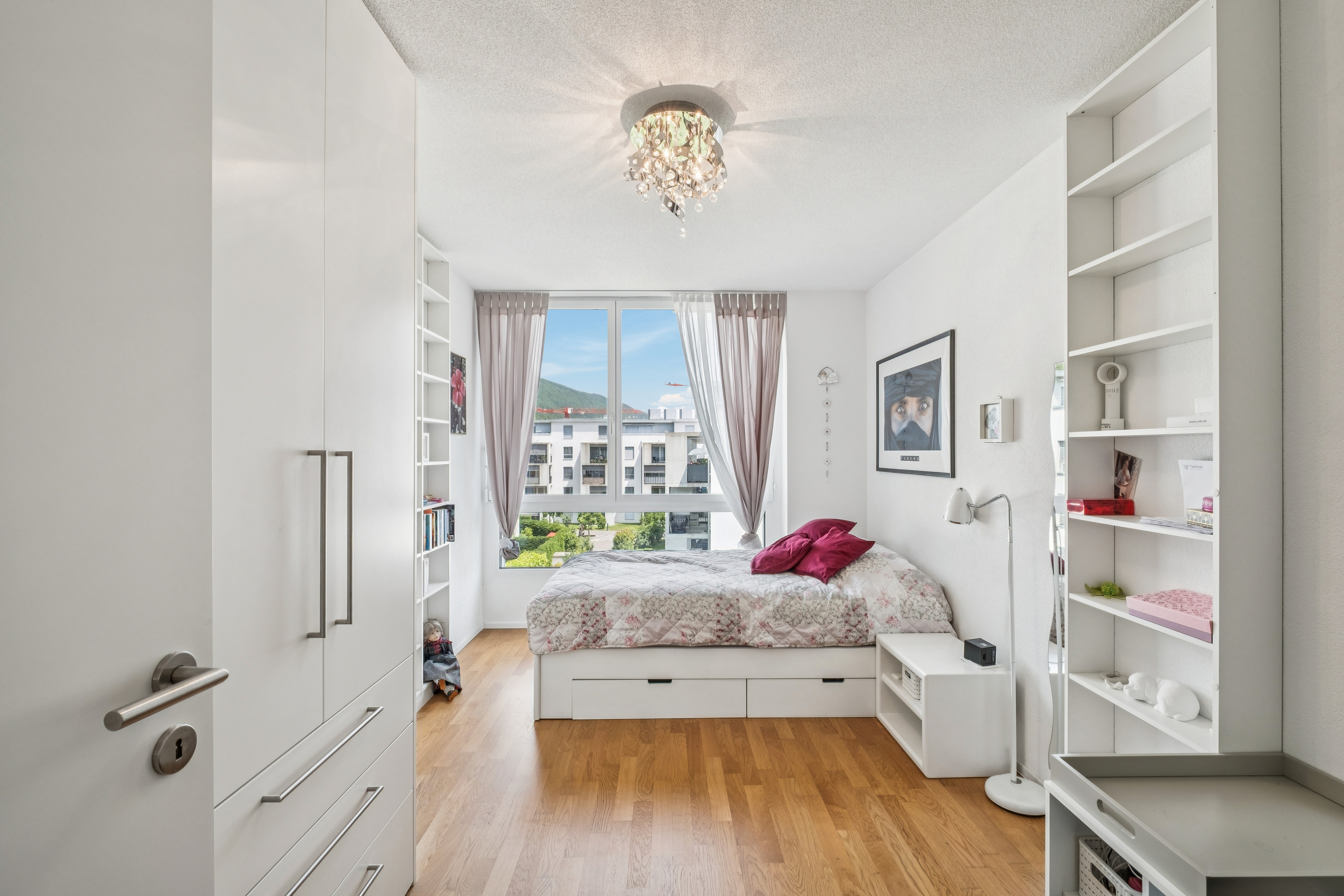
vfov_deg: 77.3
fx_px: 560
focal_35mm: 15
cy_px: 448
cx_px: 672
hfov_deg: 100.4
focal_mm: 10
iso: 160
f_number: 8
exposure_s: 1/18
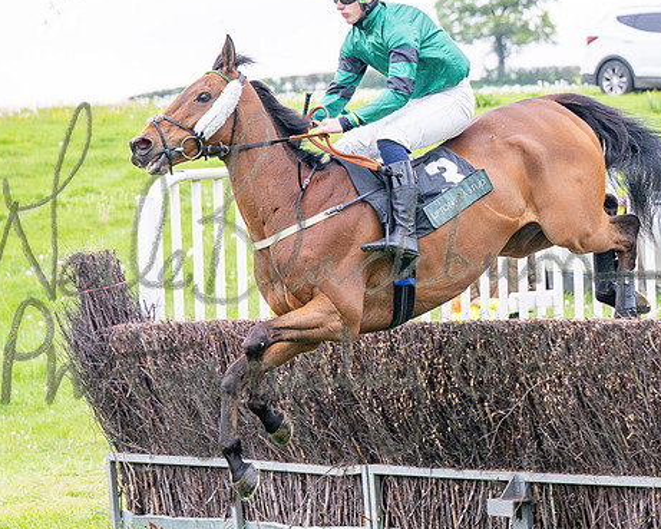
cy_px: 246
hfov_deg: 8.4
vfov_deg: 6.7
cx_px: 301
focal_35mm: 231
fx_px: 4520
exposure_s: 1/1250
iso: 400
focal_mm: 92
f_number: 4
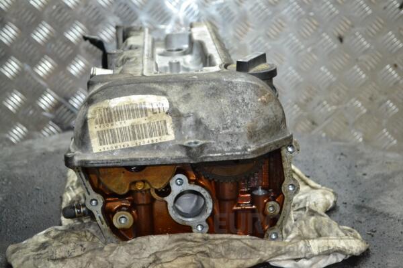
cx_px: 202
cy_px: 134
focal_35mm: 63
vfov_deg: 21.6
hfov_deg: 31.9
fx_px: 705
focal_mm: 42
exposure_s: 1/60
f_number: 5.3
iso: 2200
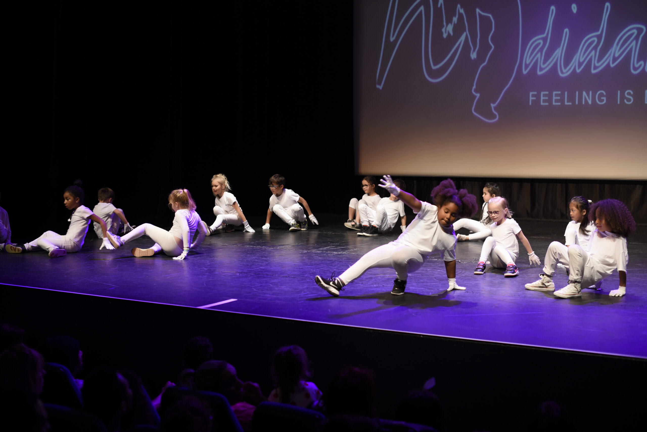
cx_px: 324
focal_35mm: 50
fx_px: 899
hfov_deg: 39.6
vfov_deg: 27.0
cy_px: 216
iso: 800
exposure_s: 1/125
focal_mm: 50
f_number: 2.8
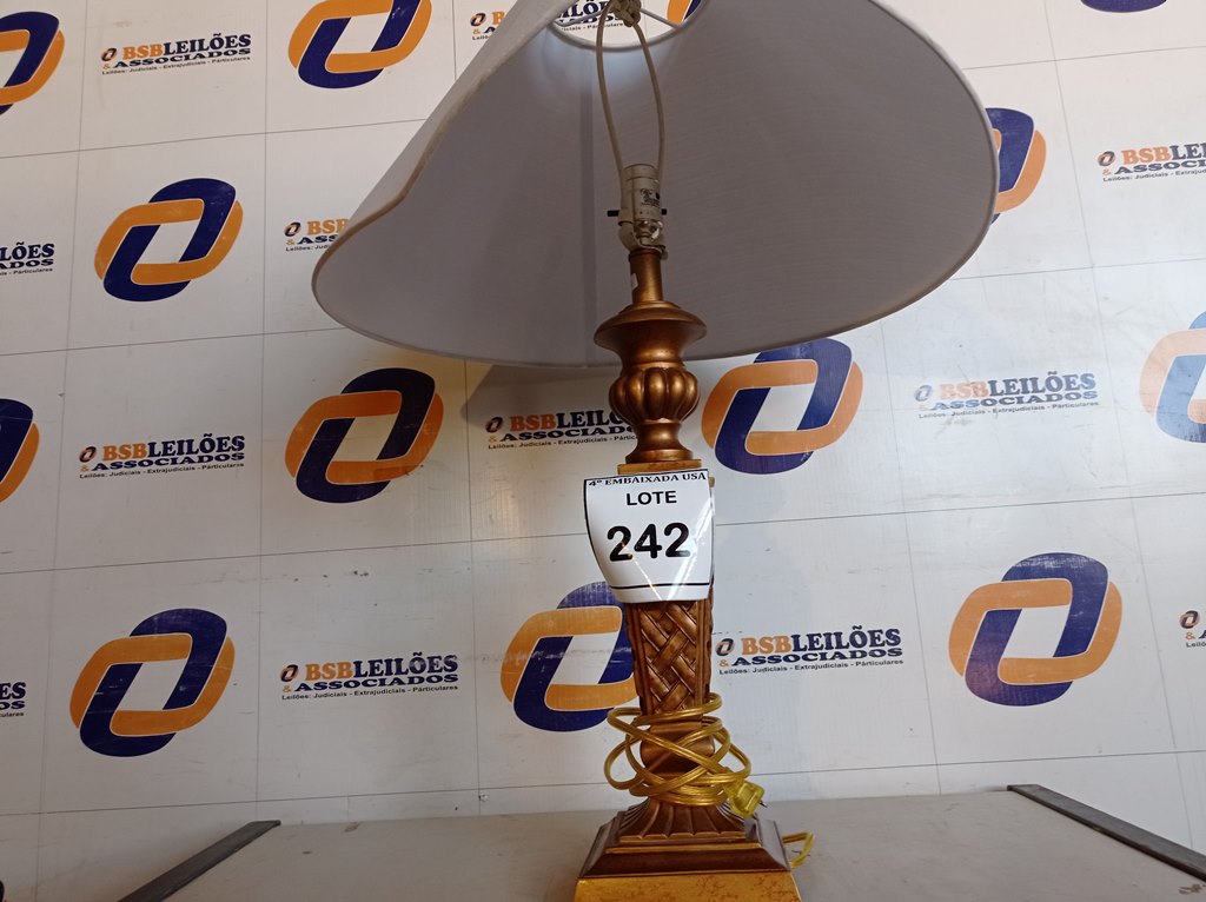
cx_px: 603
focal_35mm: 28
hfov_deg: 63.5
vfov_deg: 49.7
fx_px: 975
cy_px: 451
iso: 163
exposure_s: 1/120
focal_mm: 4.7
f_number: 1.79
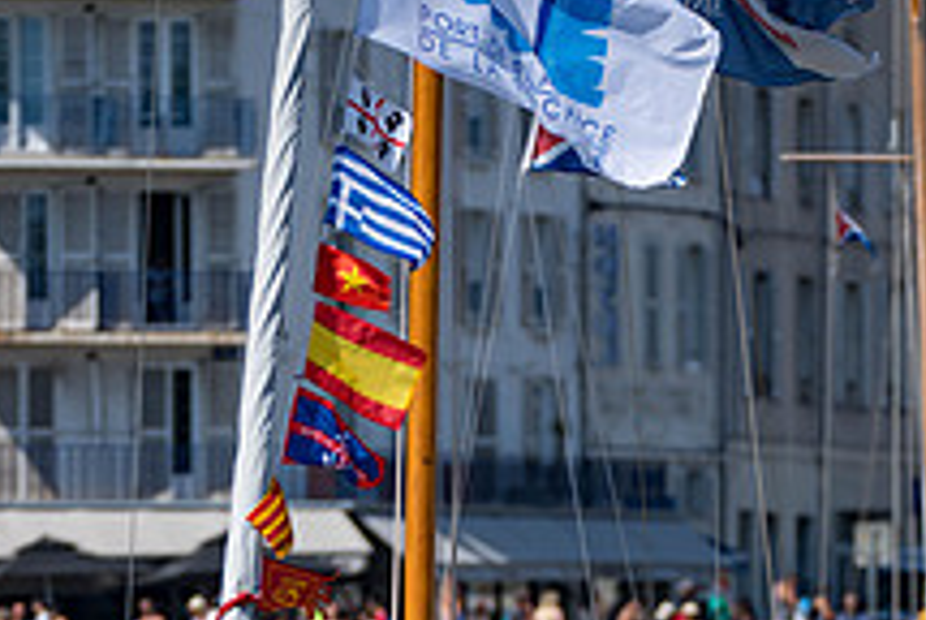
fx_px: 14527
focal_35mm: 564
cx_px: 448
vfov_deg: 2.4
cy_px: 745
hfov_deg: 3.7
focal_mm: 270
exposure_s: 1/640
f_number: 5.6
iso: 72
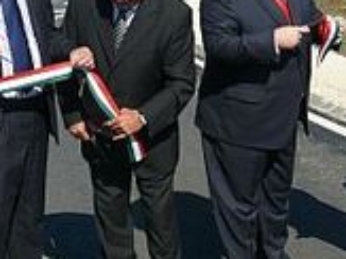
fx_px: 859
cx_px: 340
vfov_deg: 17.0
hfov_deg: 22.0
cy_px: 38
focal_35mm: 86
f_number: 6.3
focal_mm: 7.4
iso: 100
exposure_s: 1/500
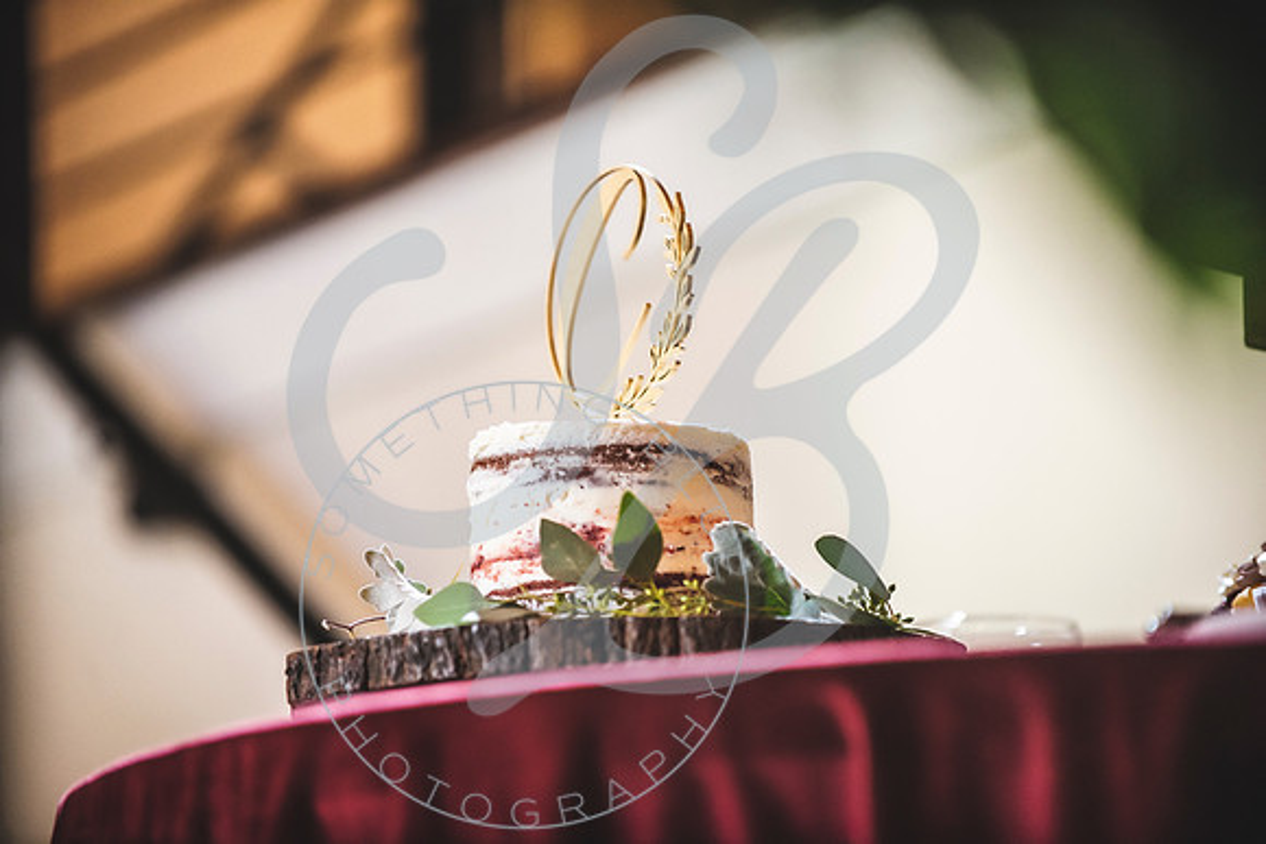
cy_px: 422
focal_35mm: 200
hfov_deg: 10.3
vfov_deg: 6.9
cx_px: 633
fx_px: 7035
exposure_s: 1/200
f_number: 2.8
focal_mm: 200
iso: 2000
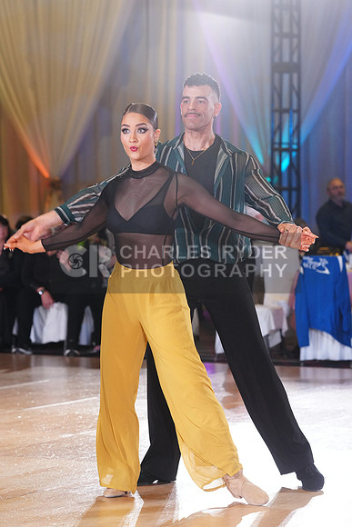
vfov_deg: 16.4
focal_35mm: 125
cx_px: 176
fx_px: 1832
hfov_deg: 11.0
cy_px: 264
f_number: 4
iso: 2500
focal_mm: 125
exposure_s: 1/400
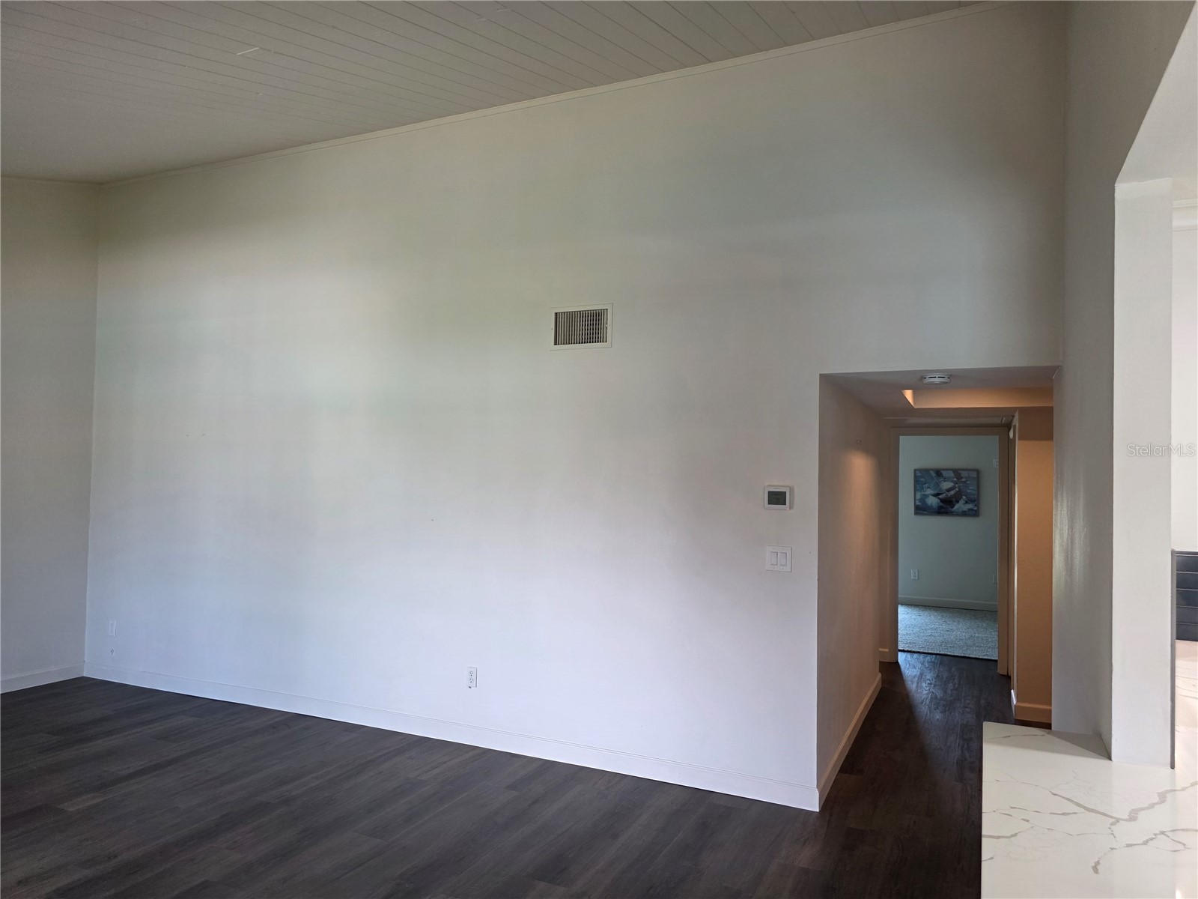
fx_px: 796
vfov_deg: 58.9
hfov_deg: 73.9
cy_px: 450
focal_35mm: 23
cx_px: 599
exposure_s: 1/120
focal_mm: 6.3
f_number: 1.7
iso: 160
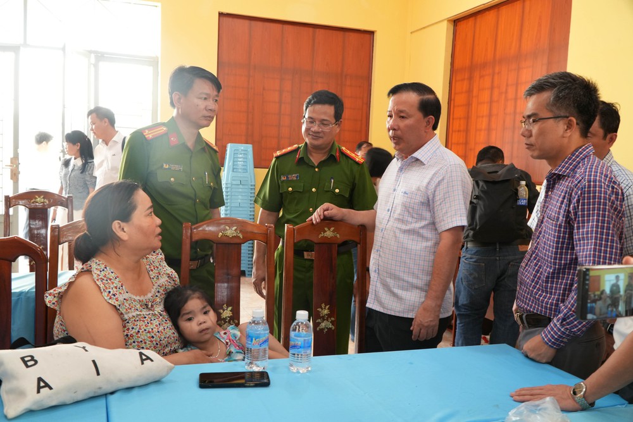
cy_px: 211
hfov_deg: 59.5
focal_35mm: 32
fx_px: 554
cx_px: 316
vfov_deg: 41.7
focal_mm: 21
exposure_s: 1/30
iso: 800
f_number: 4.5
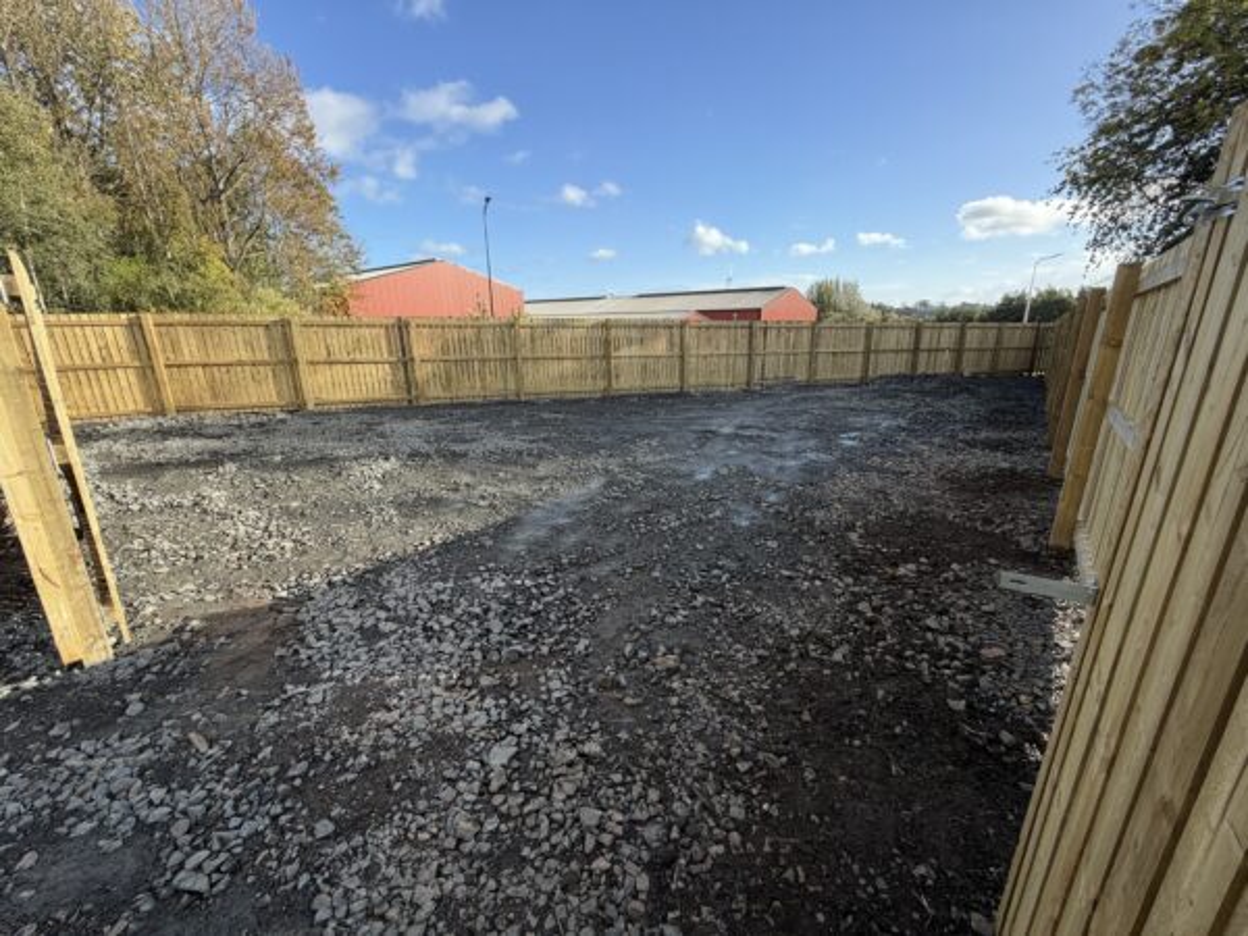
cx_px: 624
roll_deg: +0.8
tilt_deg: -15.6
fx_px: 505
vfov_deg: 85.7
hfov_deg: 102.1
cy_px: 468
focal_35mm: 14
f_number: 2.2
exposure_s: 1/701
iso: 40
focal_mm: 2.22
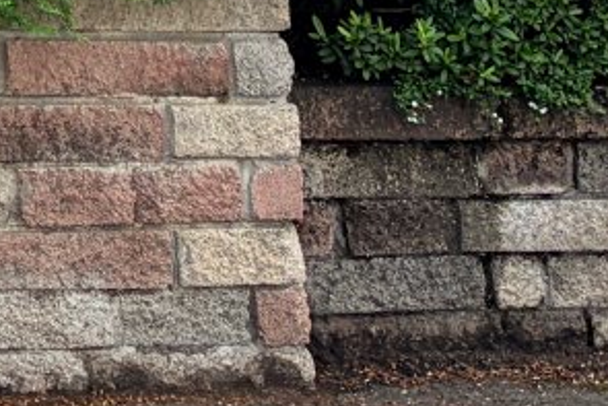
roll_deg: +0.4
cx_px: -843
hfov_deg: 10.2
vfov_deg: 6.7
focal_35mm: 176
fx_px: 2974
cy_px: -1022
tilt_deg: +12.9
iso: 50
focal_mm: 5.96
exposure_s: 1/1155
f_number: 1.6
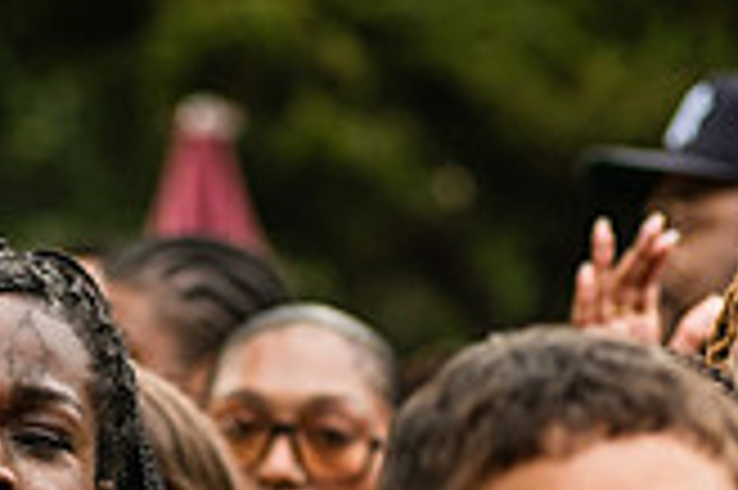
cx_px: 22
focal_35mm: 425
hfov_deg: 4.8
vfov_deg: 3.2
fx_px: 8704
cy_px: 820
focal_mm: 120
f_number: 4
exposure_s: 1/640
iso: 1000
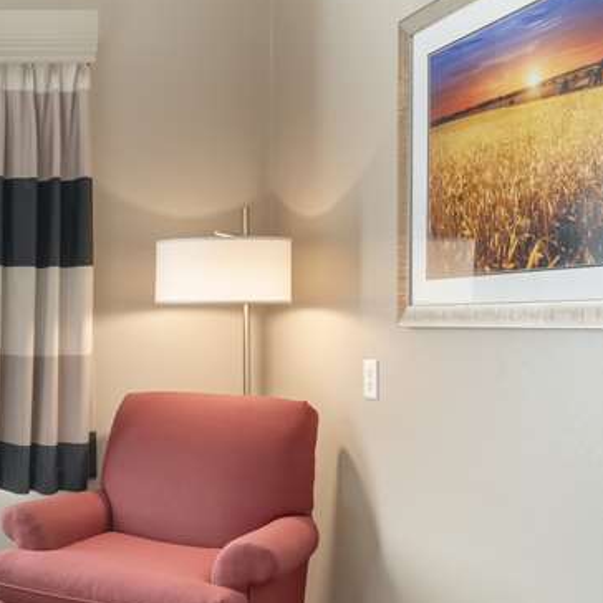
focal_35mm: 43
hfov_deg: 31.8
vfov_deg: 38.4
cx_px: -142
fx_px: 847
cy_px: 436
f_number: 10
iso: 400
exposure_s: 1/2.5
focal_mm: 18
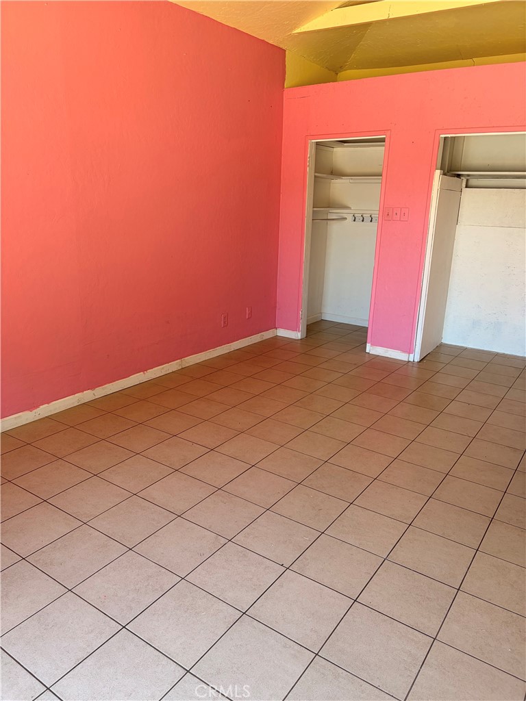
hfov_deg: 53.1
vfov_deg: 67.3
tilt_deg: -15.1
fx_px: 527
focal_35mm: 26
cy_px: 350
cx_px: 263
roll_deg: -1.9
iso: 64
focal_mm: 5.96
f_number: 1.6
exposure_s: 1/122
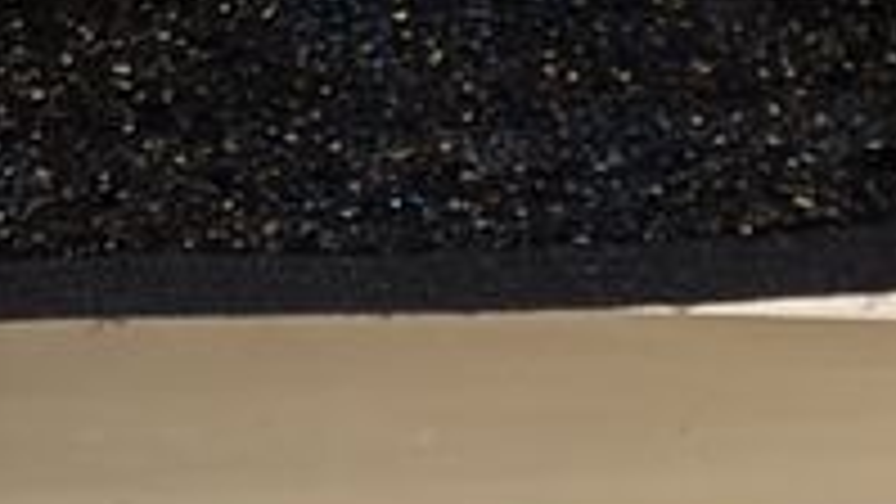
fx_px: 8649
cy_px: 1220
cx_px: 2157
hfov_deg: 5.7
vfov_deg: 3.3
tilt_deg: -47.4
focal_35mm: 364
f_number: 1.6
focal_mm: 5.96
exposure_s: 1/60
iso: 64
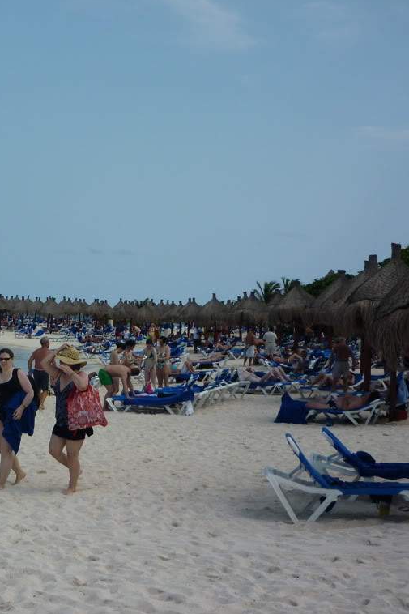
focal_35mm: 59
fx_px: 1006
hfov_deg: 22.7
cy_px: 307
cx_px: 99
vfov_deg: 33.9
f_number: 9
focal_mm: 6.9
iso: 80
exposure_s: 1/320
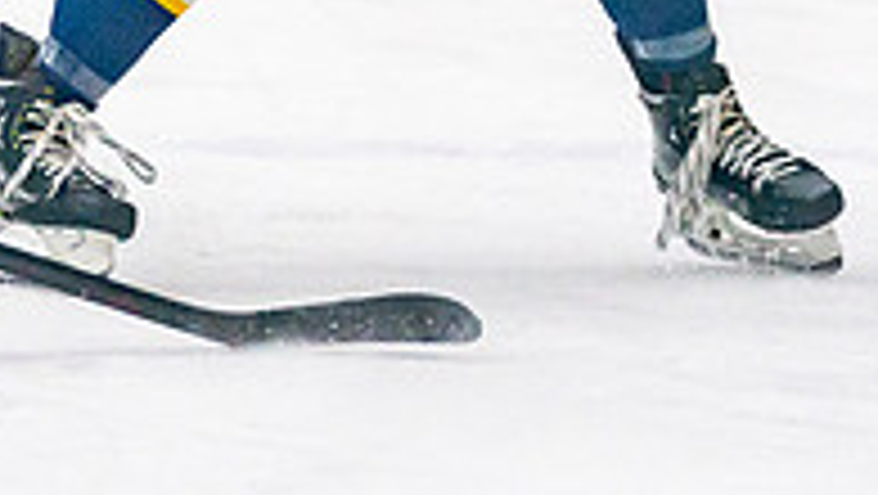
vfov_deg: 1.8
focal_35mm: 673
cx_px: 306
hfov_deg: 3.2
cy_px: -319
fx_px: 15679
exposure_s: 1/1600
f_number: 2.8
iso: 4000
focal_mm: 148
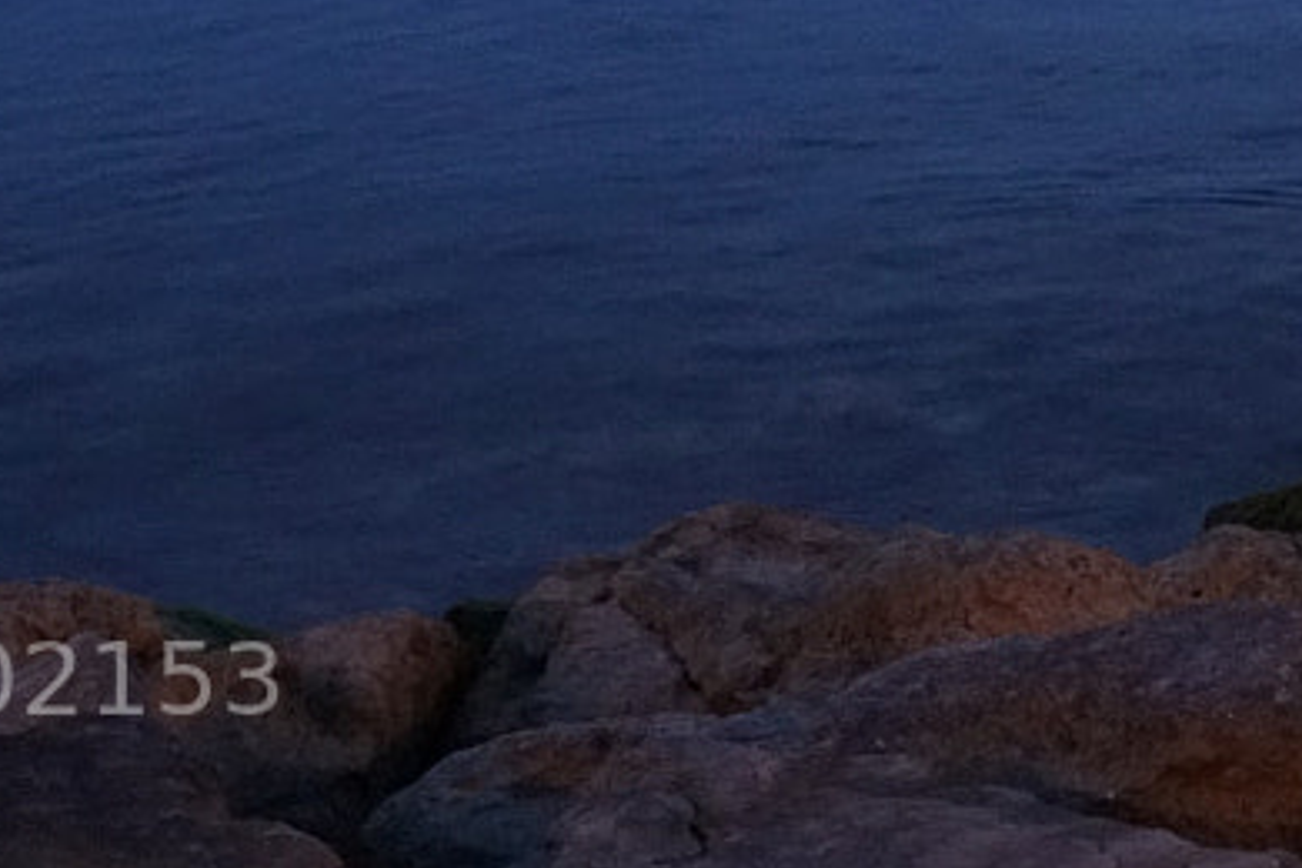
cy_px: -840
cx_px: 1205
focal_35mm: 115
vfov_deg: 10.9
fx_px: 4159
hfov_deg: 17.5
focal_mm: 28
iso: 6400
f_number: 4
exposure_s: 1/5
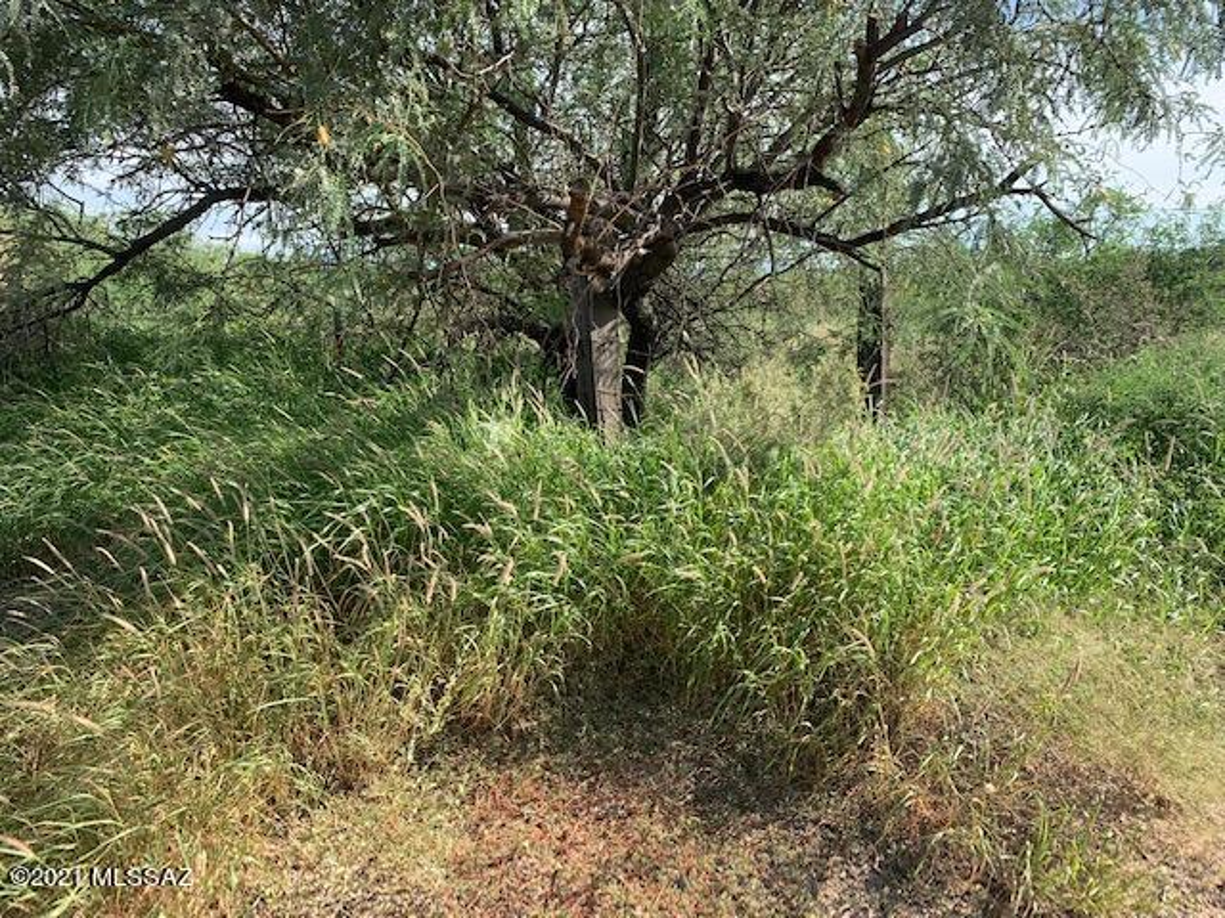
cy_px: 459
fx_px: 920
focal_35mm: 26
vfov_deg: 53.1
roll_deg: -0.4
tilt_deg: -10.4
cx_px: 612
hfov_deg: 67.3
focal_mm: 4.25
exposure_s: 1/894
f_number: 1.8
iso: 25
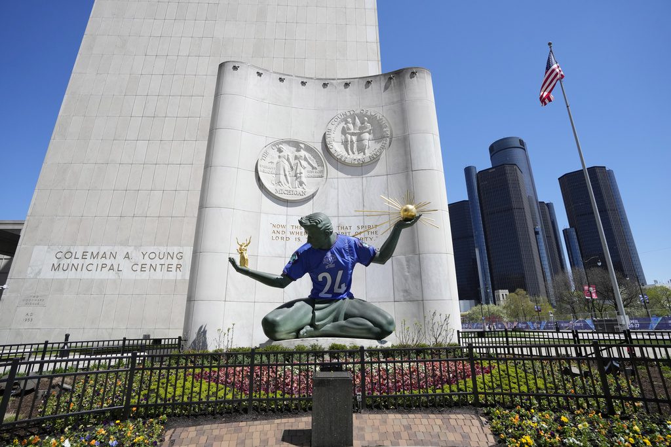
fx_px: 317
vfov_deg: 70.5
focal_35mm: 17
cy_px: 224
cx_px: 336
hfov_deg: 93.3
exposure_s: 1/4000
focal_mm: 17
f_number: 5
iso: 640
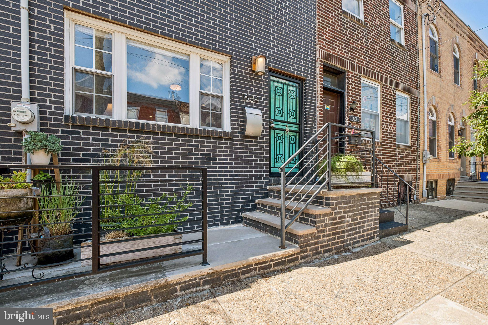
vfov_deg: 77.3
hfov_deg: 100.4
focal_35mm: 15
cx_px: 244
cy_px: 162
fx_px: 203
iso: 250
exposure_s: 1/140
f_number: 8
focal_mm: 10
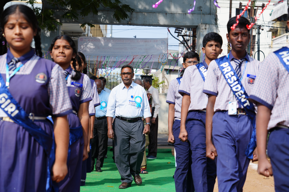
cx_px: 144
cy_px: 96
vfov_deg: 17.7
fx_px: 618
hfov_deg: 26.3
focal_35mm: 77
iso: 100
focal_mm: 77
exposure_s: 1/320
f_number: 5.6
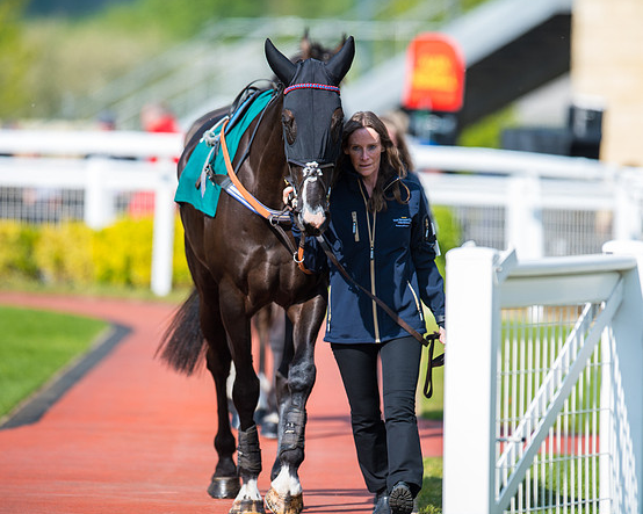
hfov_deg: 4.2
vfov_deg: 3.4
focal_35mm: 458
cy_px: 258
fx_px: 8714
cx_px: 317
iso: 160
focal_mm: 400
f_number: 5
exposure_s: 1/1000
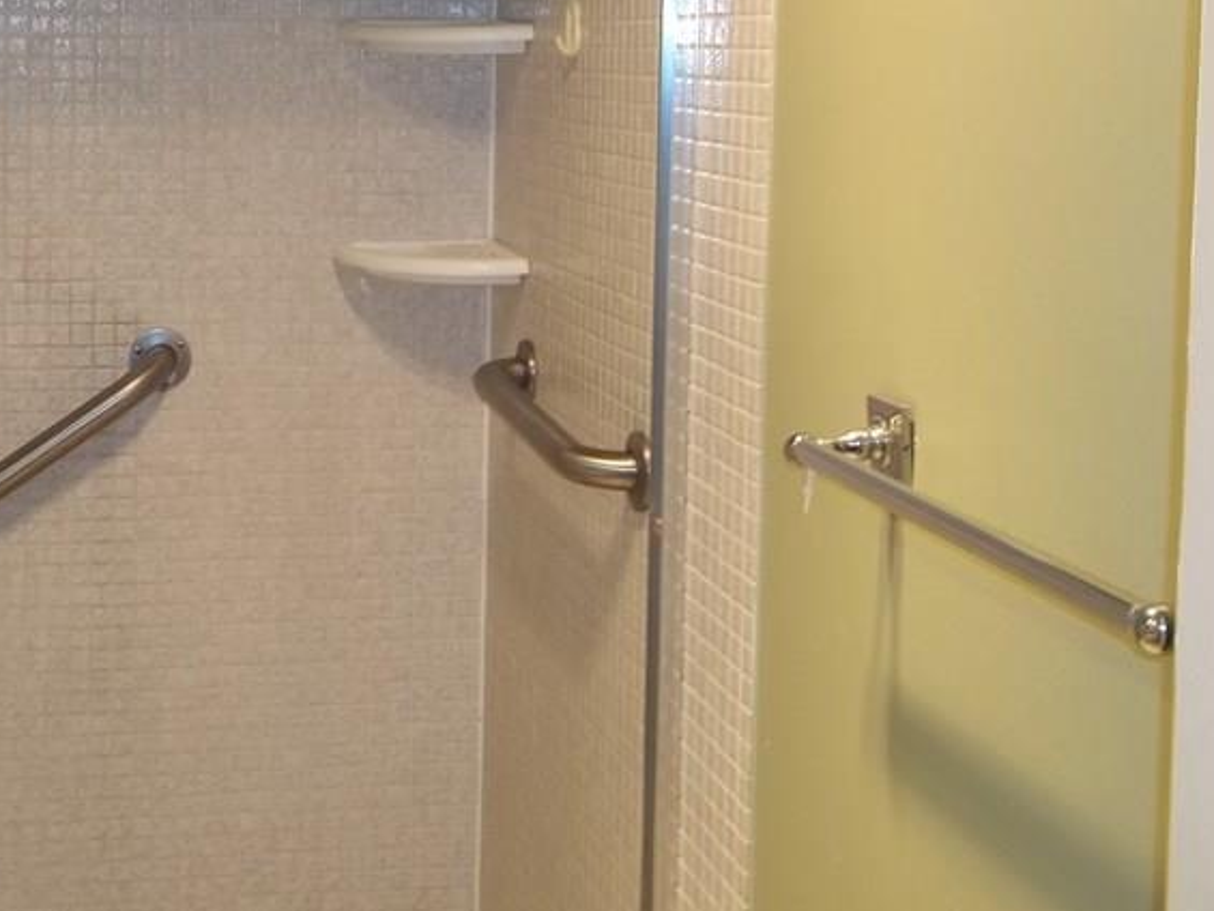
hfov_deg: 32.7
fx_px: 2035
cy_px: 204
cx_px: 344
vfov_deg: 24.9
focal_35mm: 58
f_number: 2.9
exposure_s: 1/30
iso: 80
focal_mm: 5.7
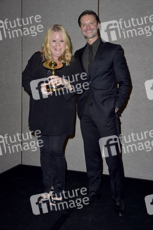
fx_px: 229
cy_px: 115
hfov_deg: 36.9
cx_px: 76
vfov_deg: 53.1
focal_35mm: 36
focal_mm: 36
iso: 500
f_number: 6.3
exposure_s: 1/250
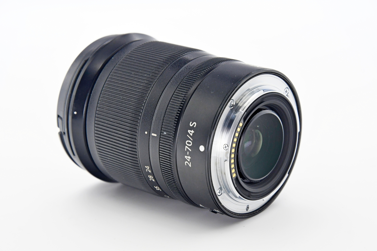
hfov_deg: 18.3
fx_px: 1173
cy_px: 126
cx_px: 188
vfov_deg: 12.2
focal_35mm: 112
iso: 800
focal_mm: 75
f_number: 8
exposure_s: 1/100
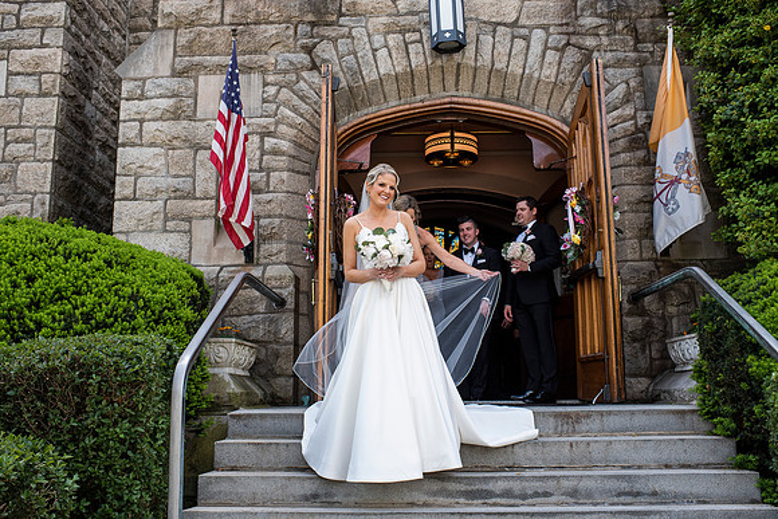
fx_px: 757
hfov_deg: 54.4
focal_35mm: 35
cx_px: 389
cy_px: 260
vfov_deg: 37.9
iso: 640
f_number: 6.3
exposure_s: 1/500
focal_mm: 35
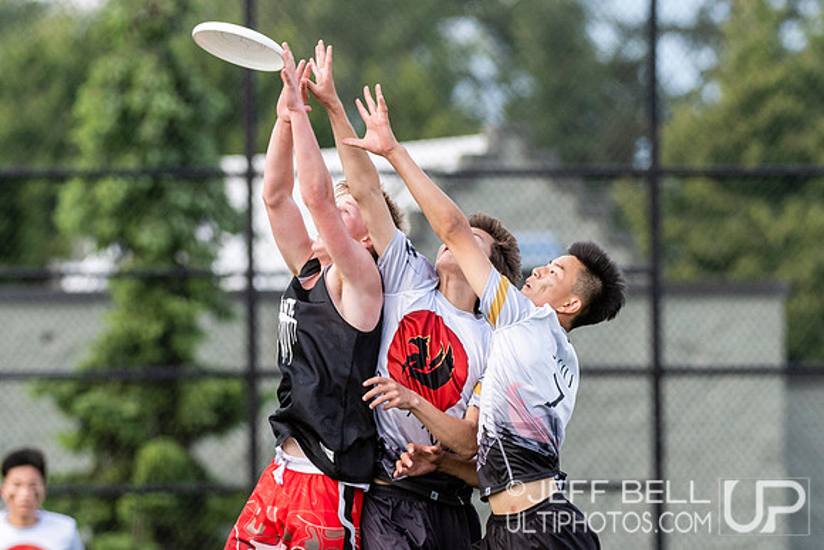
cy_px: 392
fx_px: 17062
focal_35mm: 745
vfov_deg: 1.8
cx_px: 468
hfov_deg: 2.8
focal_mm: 280
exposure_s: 1/1250
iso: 640
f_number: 4
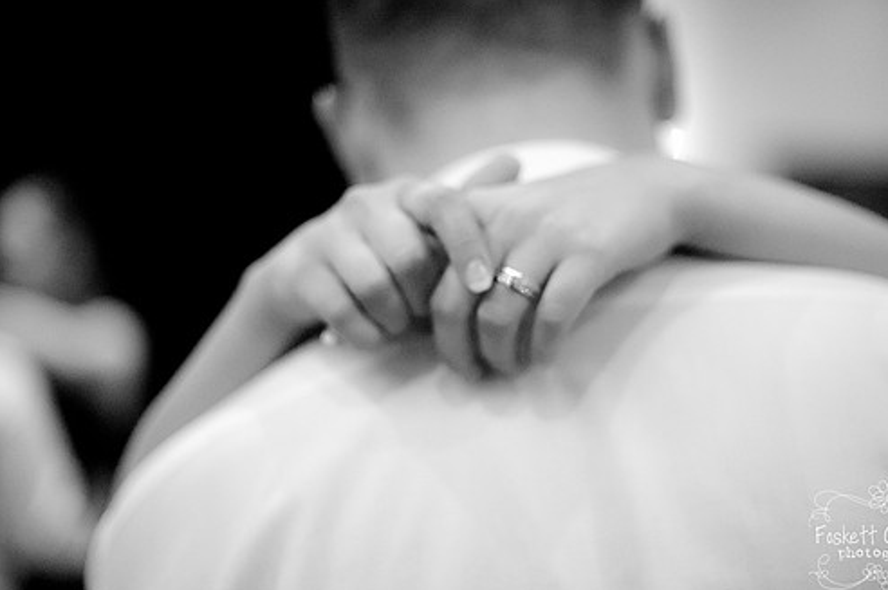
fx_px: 1454
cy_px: 285
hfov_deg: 33.9
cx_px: 478
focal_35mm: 59
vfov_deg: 22.9
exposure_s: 1/100
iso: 4000
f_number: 1.4
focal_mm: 50
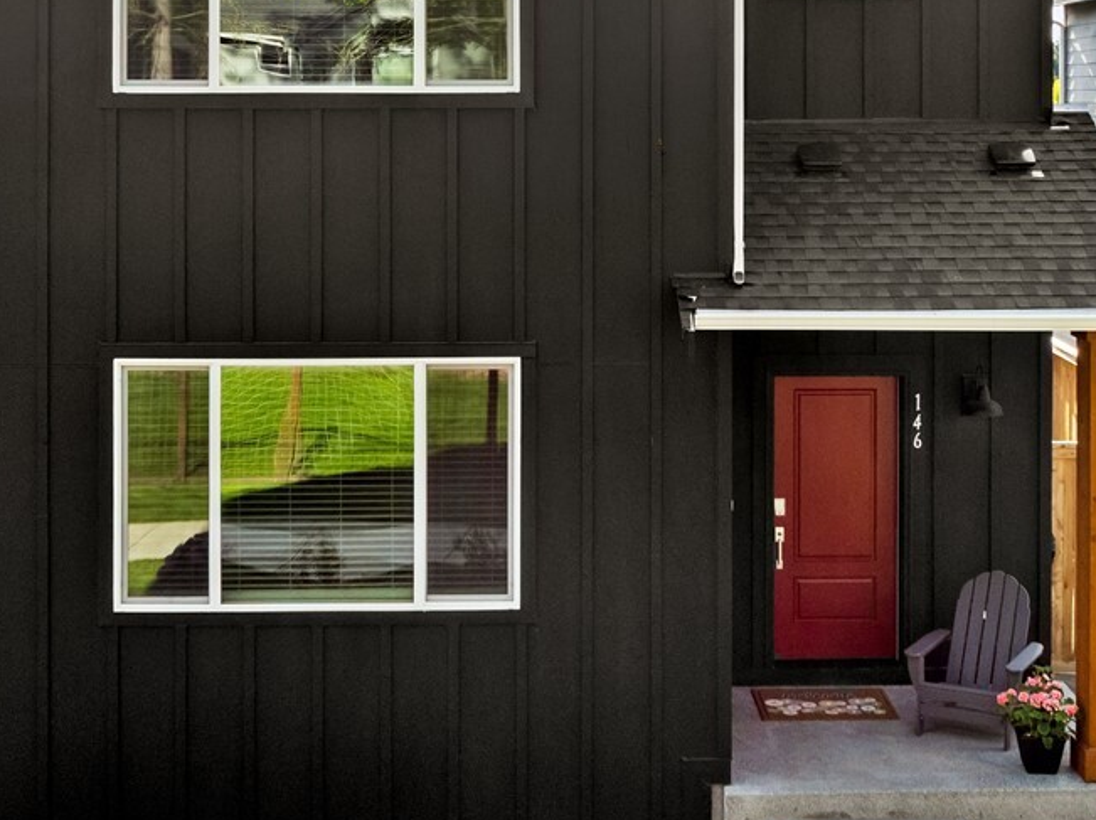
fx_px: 1866
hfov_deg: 32.7
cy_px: 288
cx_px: 573
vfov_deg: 24.7
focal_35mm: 59
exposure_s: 1/60
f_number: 4
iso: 200
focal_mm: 12.29
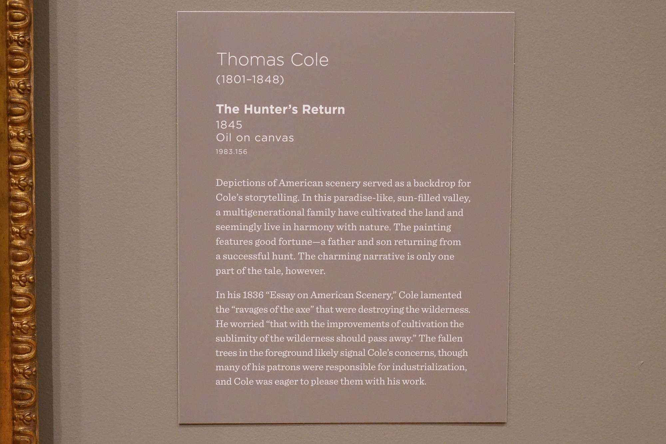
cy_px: 222
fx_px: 1110
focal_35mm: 60
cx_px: 333
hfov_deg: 33.4
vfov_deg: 22.6
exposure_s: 1/100
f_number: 7.1
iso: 8000
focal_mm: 60
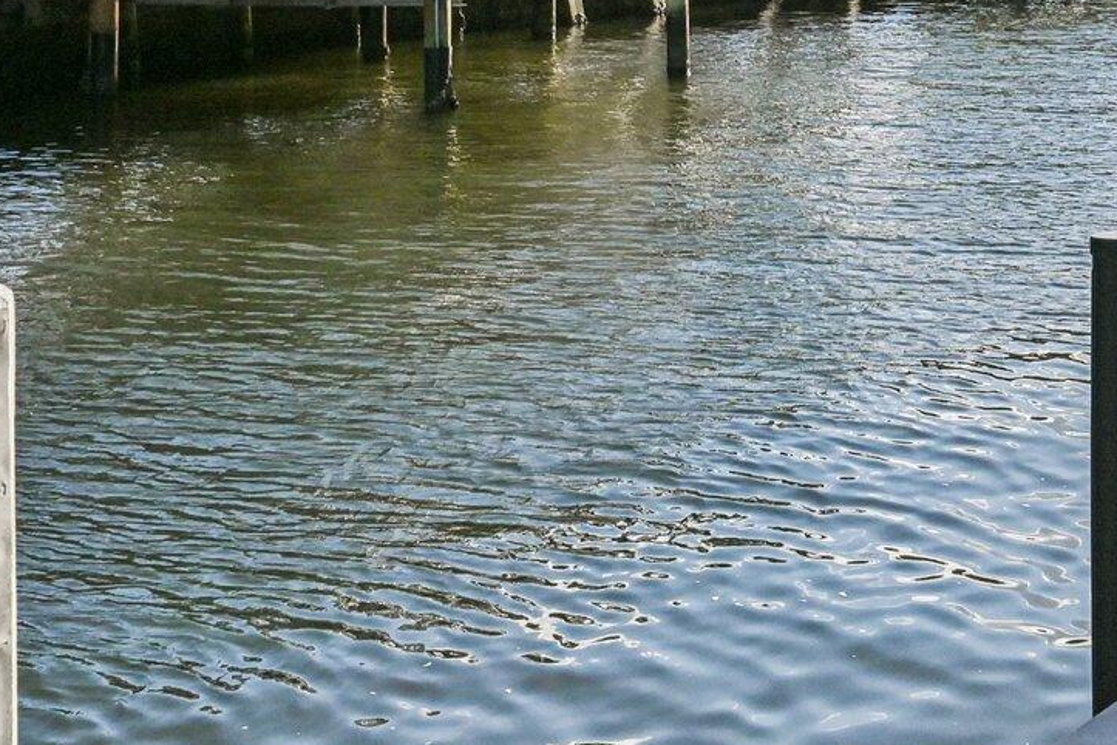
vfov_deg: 15.3
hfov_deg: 22.1
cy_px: -237
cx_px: 1339
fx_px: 2637
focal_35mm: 85
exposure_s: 1/5000
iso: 2000
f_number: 10
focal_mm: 30
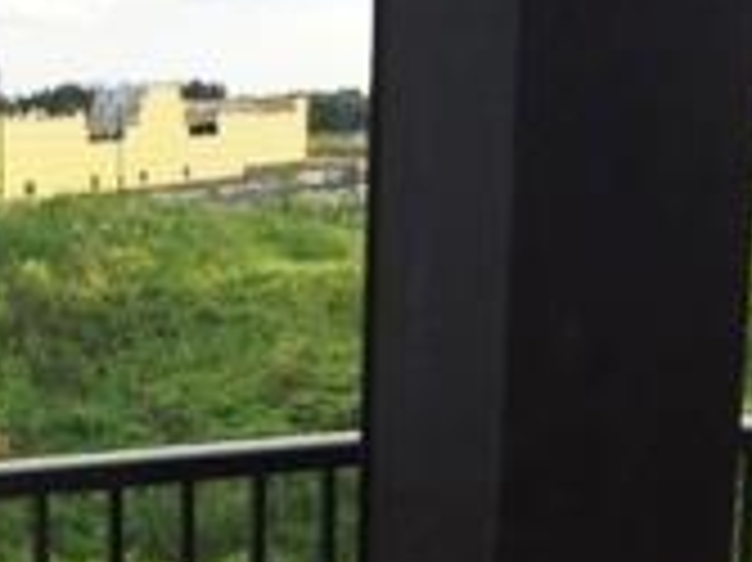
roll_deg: +2.4
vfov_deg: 12.7
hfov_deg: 17.0
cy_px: 841
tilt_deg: -15.7
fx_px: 2410
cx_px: -135
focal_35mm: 111
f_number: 2.2
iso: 32
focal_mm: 4.15
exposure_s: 1/732
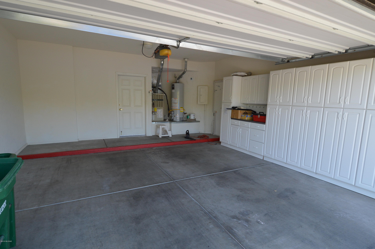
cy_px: 124
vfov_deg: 67.3
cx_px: 188
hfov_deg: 90.1
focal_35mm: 18
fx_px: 187
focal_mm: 12
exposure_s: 1/125
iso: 400
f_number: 5.6
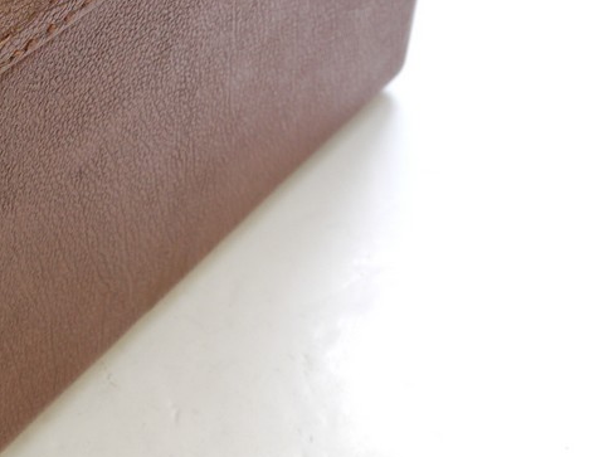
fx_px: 1918
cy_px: -68
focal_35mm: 109
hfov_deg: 17.4
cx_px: -73
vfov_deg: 13.3
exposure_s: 1/6
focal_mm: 22
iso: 400
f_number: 10
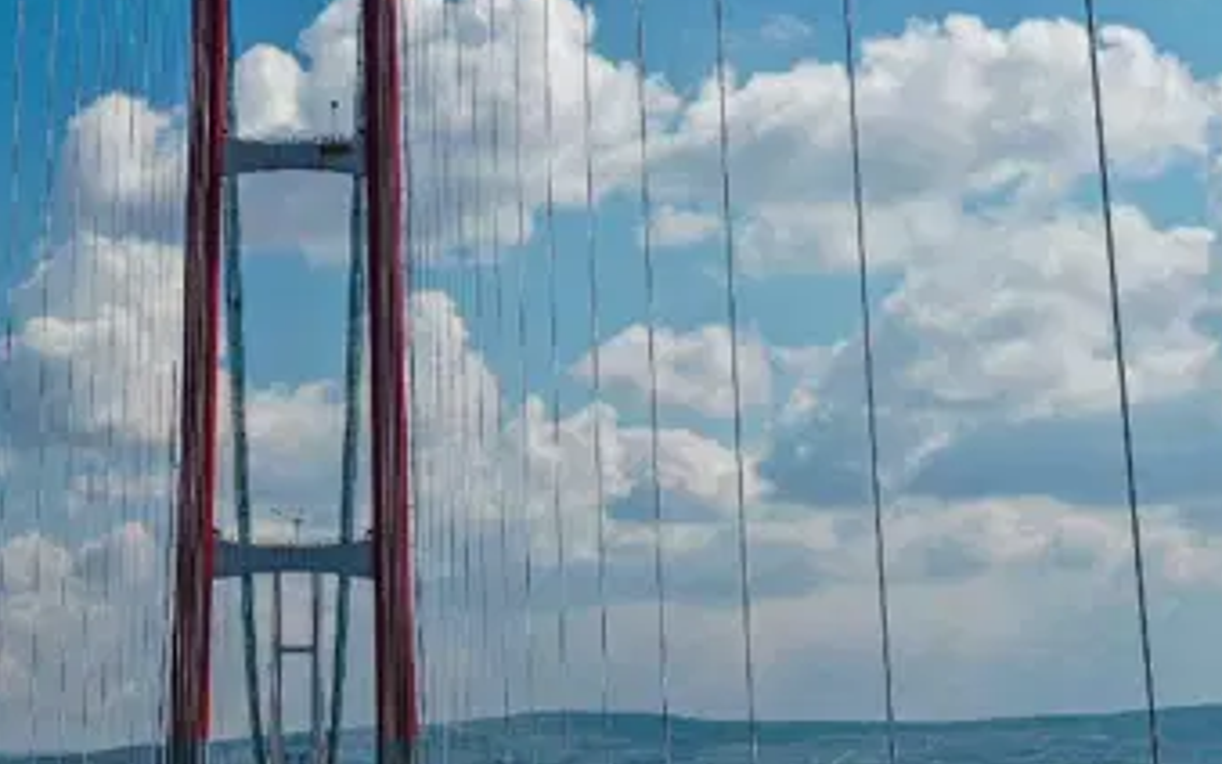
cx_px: 299
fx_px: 2465
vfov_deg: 17.4
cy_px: 76
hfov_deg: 27.4
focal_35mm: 74
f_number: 5.6
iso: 200
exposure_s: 1/2000
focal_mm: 10.26
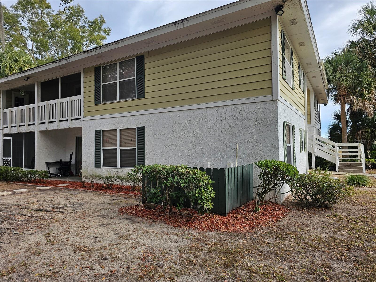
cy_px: 141
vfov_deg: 58.9
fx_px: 250
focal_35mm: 23
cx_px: 188
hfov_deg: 73.9
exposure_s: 1/145
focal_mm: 6.3
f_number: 1.7
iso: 10
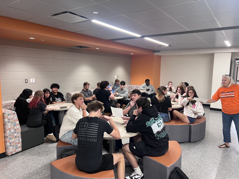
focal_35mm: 26
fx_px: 180
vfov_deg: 53.1
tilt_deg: -7.0
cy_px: 90
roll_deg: +0.1
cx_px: 120
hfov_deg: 67.3
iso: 125
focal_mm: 5.7
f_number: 1.5
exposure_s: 1/60
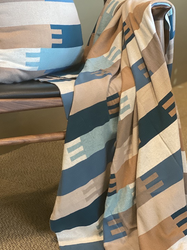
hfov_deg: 20.4
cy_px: 105
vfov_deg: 27.0
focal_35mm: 72
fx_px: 519
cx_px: 72
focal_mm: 6
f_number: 2
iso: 250
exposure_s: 1/100
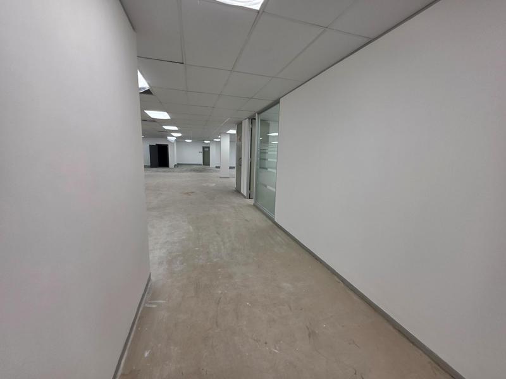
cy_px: 190
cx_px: 253
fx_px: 190
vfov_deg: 89.9
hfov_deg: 106.2
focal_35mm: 13
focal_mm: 2.2
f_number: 1.9
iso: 64
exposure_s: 1/100
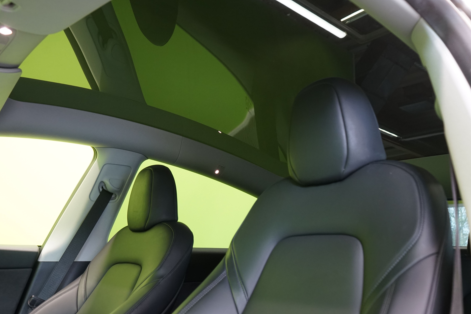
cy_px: 142
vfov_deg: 39.9
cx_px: 219
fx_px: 432
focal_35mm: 33
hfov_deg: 57.2
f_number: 5
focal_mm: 29
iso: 1600
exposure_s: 1/20
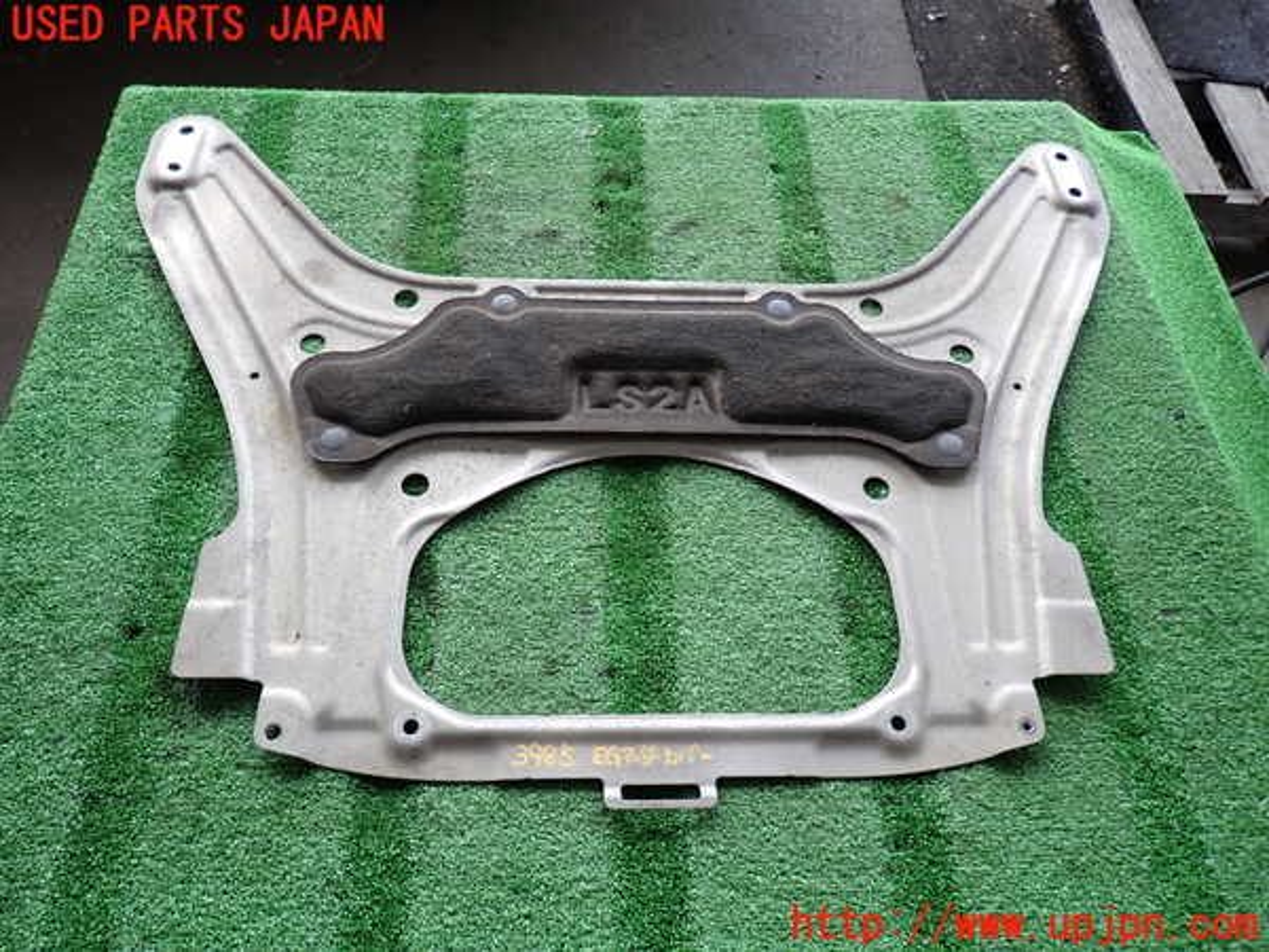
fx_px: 916
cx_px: 634
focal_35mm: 25
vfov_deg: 54.9
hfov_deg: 69.4
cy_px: 476
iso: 100
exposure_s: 1/100
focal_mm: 4.5
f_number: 2
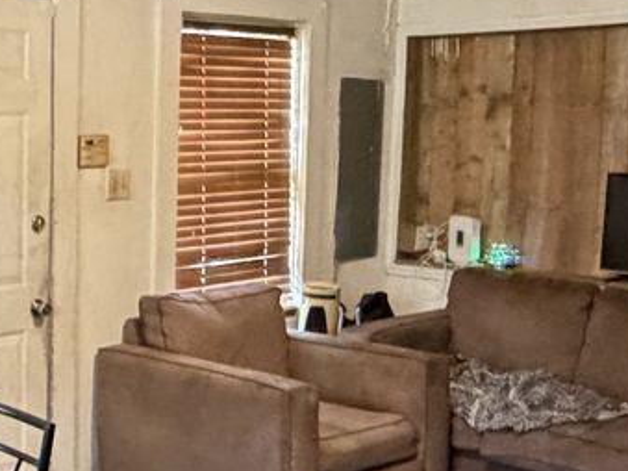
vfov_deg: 23.6
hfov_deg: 29.5
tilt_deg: -6.0
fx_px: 1124
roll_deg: +0.8
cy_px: 274
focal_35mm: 62
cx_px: 28
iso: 1000
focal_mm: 2.22
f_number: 2.2
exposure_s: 1/40
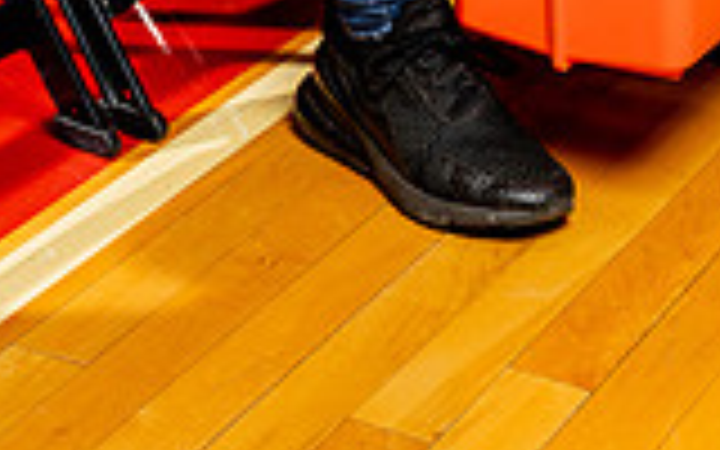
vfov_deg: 8.9
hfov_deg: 15.5
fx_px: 2649
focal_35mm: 135
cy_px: -554
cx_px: 346
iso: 250
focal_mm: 47
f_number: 4
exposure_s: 1/125
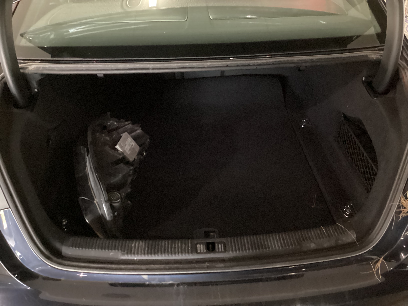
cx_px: 204
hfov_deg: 58.4
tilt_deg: -37.6
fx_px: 365
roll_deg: +0.1
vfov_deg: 45.4
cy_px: 153
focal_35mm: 31
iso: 800
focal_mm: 3.3
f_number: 2.4
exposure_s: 1/17
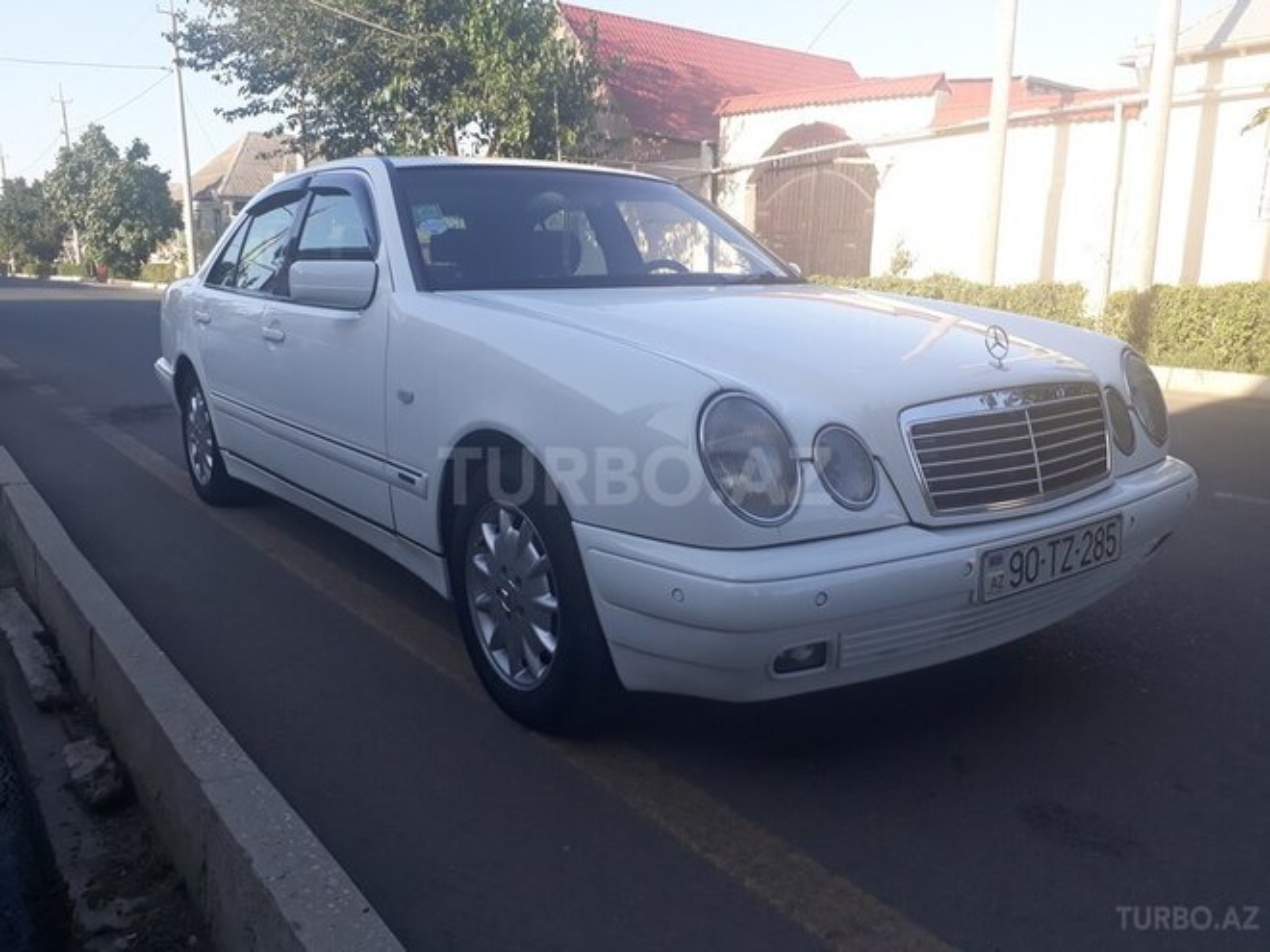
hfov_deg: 65.3
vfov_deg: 51.4
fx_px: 991
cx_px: 635
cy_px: 476
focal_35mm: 27
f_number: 1.9
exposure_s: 1/451
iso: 40
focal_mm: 3.6
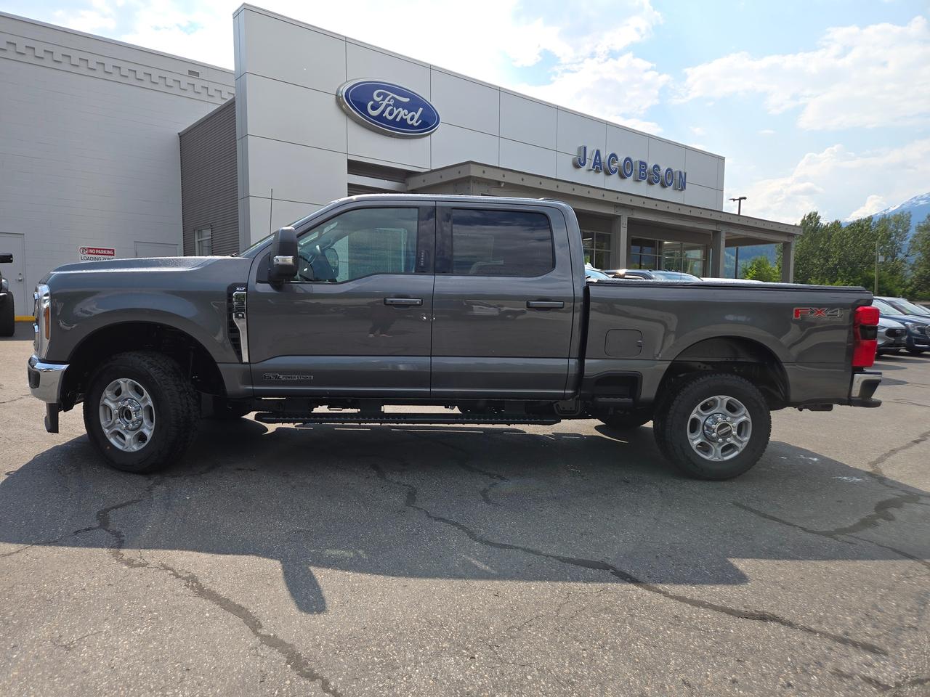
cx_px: 465
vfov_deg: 58.9
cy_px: 348
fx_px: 618
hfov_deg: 73.9
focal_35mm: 23
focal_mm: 5.4
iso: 25
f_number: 1.8
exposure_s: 1/1480
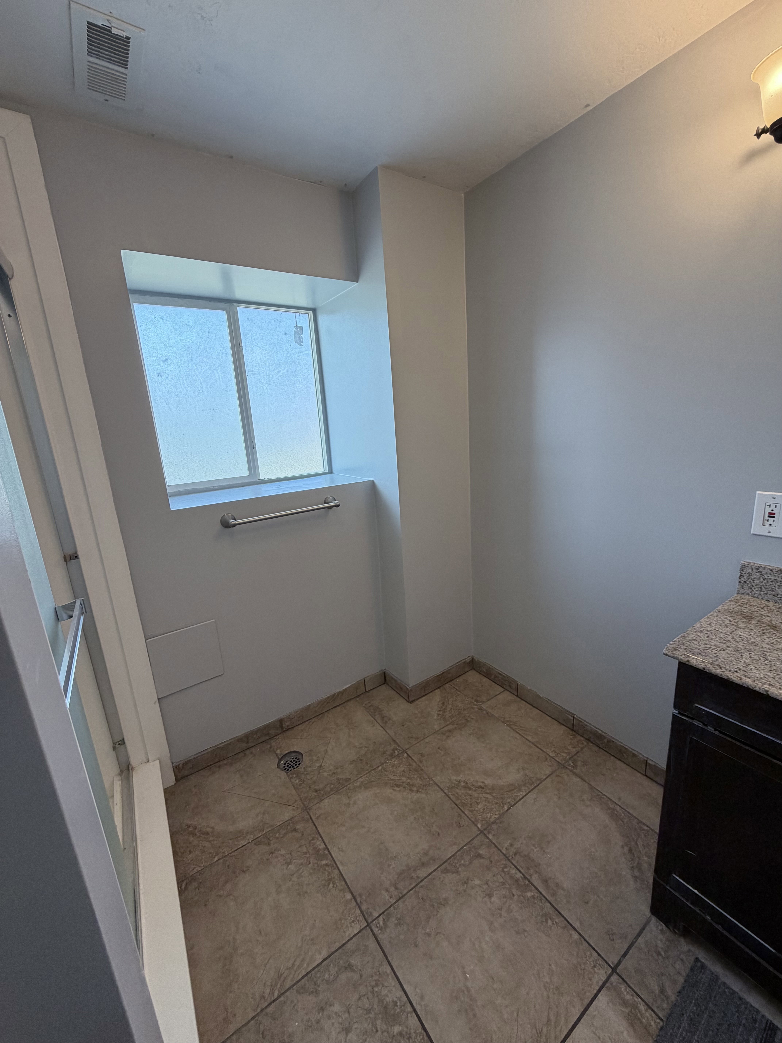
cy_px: 522
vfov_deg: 102.1
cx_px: 391
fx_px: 422
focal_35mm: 14
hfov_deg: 85.7
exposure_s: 1/121
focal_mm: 2.22
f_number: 2.2
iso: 125
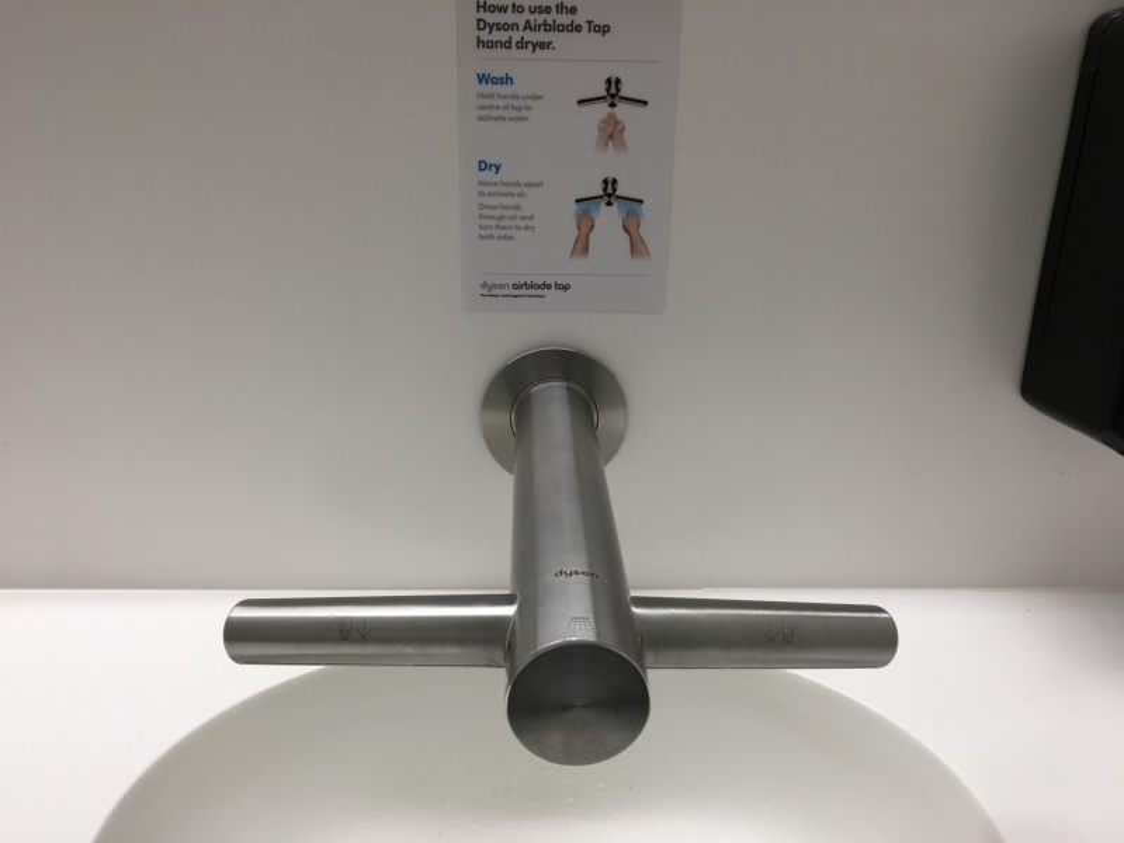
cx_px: 562
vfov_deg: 48.2
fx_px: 942
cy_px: 422
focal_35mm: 29
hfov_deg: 61.7
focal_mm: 4.15
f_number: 2.2
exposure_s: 1/60
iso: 25
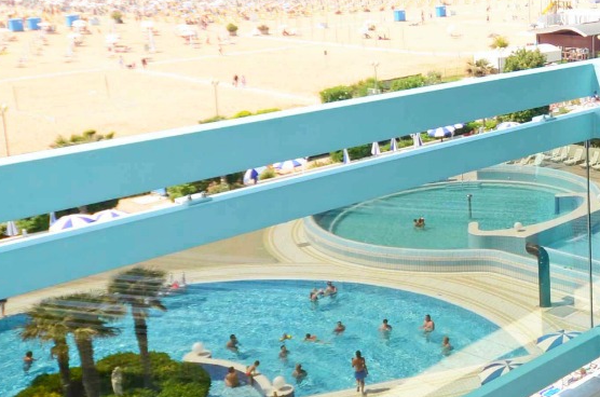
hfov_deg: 32.3
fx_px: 898
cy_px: 131
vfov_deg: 24.8
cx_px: 667
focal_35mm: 54
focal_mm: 10
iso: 100
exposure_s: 1/250
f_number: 6.3
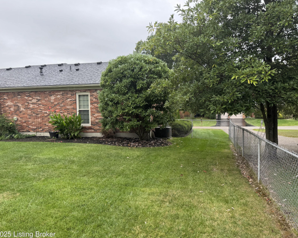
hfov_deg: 66.0
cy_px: 122
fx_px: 229
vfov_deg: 54.9
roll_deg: +2.0
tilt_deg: -3.1
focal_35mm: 26
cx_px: 155
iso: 80
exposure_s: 1/250
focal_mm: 6.76
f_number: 1.78
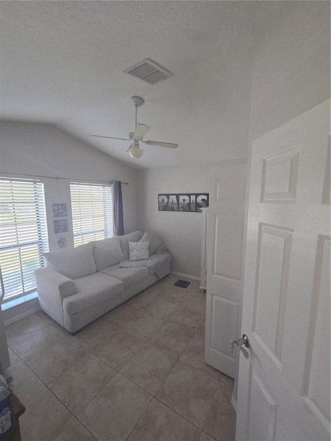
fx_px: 166
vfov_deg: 106.2
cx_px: 166
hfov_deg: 89.9
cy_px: 220
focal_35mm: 13
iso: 100
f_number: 2.2
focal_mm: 2.2
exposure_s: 1/60
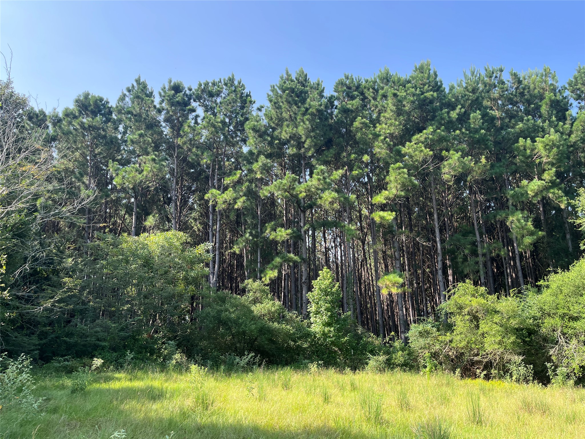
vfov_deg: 53.1
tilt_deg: +16.1
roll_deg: +1.5
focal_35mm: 26
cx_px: 292
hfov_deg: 67.3
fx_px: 439
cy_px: 220
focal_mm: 5.1
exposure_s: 1/710
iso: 50
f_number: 1.6
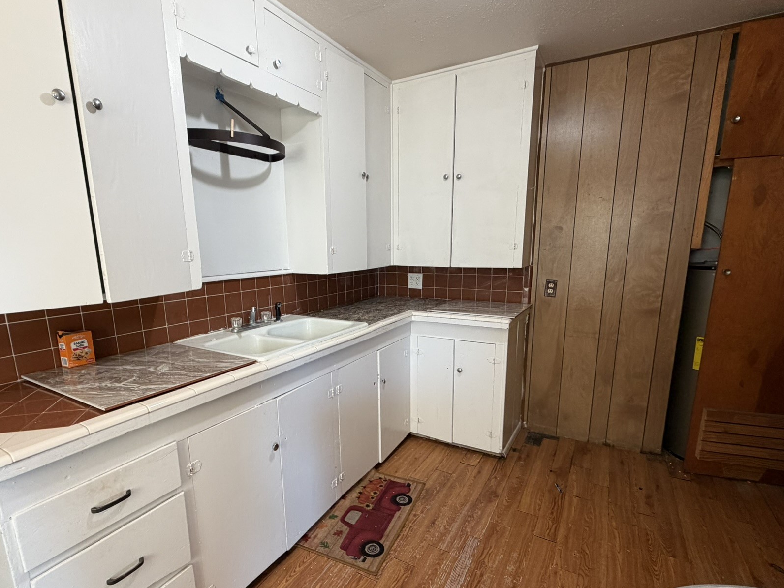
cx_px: 370
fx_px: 408
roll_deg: +1.2
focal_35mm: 18
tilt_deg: -11.9
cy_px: 326
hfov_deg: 87.7
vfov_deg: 71.4
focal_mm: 2.22
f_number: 2.2
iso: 160
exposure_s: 1/60
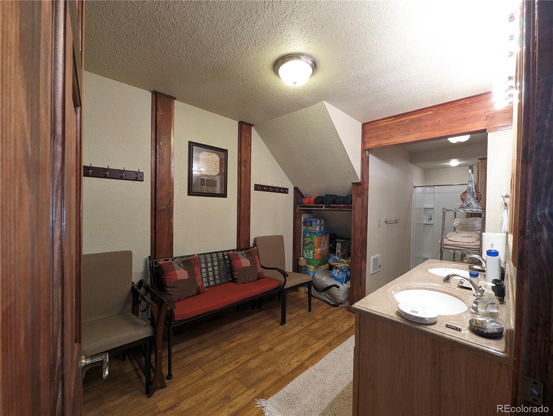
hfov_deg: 106.1
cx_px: 276
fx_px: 208
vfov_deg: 90.1
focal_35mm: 13
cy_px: 208
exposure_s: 1/15
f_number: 2.2
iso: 55
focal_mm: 1.95
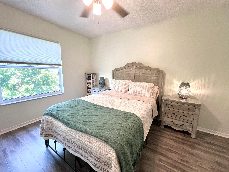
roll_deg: -0.8
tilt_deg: -8.4
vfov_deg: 89.9
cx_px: 114
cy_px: 86
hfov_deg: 106.2
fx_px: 86
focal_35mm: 13
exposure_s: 1/60
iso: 160
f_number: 1.8
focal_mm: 1.57
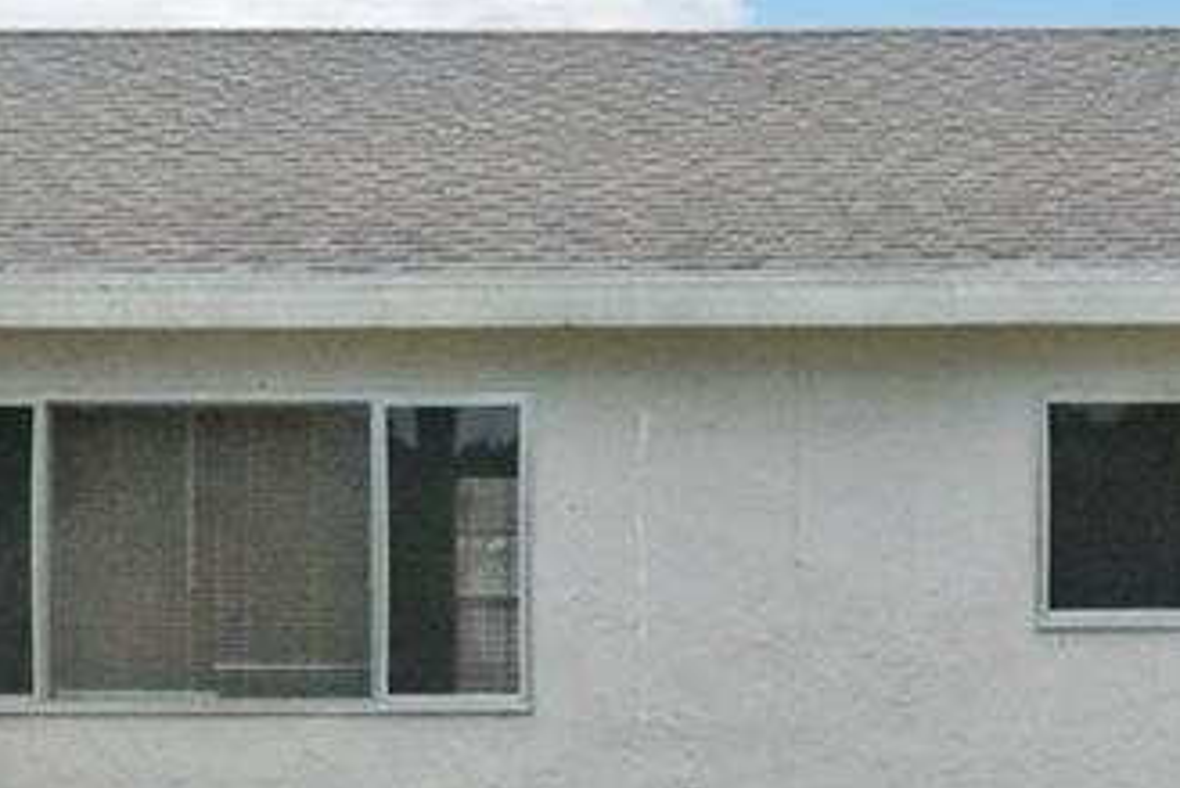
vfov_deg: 11.7
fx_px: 3836
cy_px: 676
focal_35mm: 117
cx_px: 997
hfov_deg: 17.3
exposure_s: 1/2700
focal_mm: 15.9
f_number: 8
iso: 1600
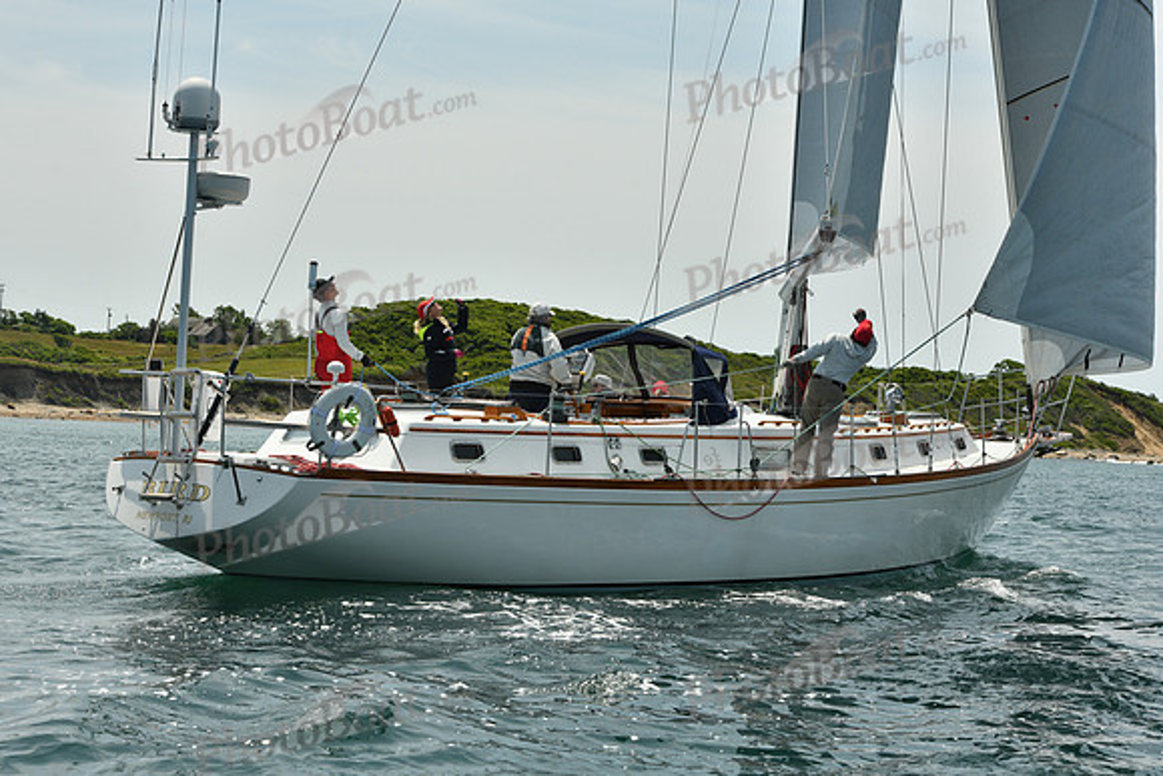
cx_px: 582
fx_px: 2262
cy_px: 388
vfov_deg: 19.5
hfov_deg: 28.8
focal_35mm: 70
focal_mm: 70
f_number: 10
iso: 320
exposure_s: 1/1000
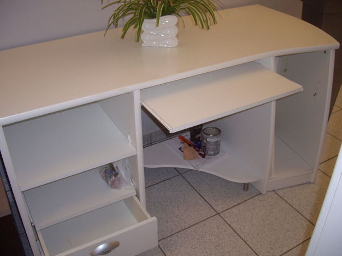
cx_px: 171
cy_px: 128
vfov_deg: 37.7
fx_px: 375
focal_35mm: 38
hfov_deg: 49.0
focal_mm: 7.9
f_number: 2.8
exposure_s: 1/40
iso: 200
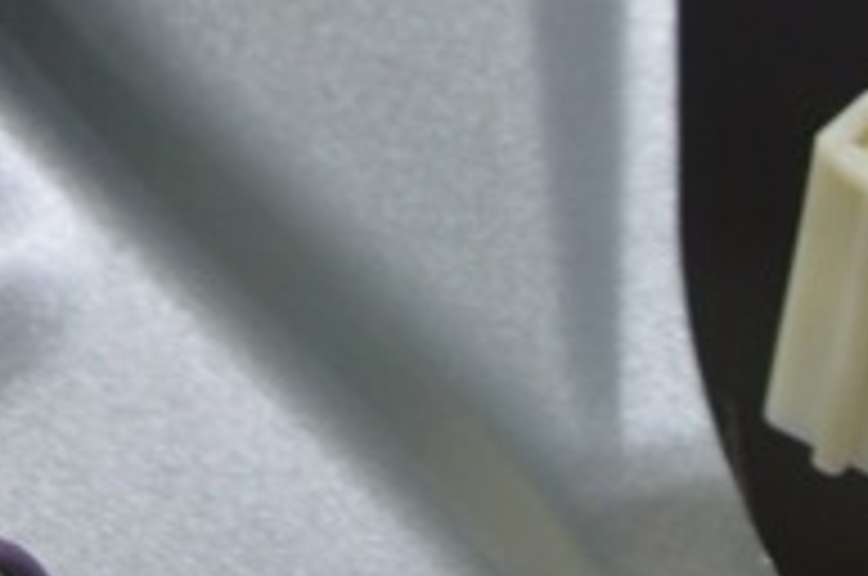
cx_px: -396
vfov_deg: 5.0
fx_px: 6587
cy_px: -214
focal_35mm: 274
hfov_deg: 7.4
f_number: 5.6
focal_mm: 55
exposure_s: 1/20
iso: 400
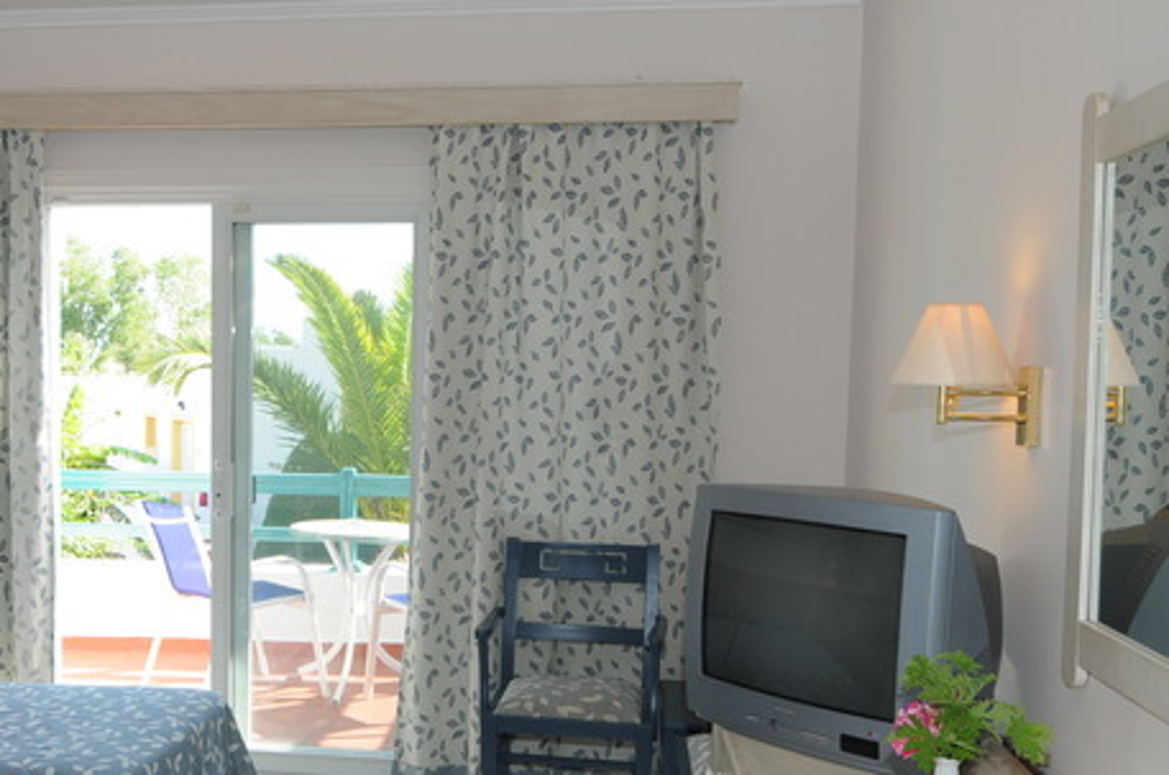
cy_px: 449
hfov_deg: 45.6
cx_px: 366
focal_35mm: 42
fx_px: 1361
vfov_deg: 31.7
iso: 200
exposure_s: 1/100
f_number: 6.3
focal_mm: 16
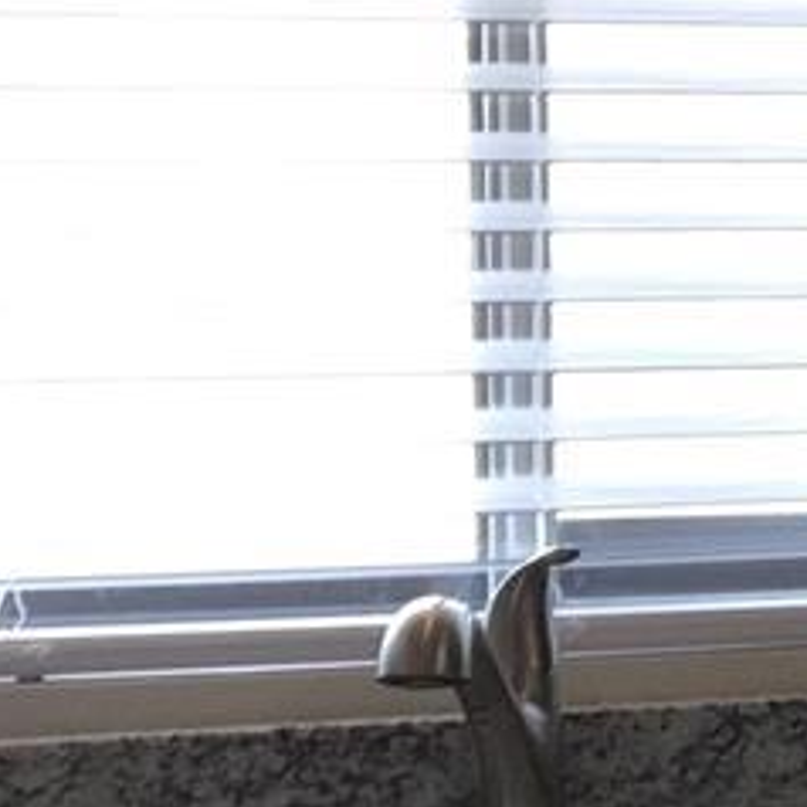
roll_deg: -0.1
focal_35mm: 172
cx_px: 2262
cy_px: 349
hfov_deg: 8.7
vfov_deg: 10.2
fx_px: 4537
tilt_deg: -0.1
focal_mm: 4.15
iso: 40
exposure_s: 1/120
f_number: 2.2
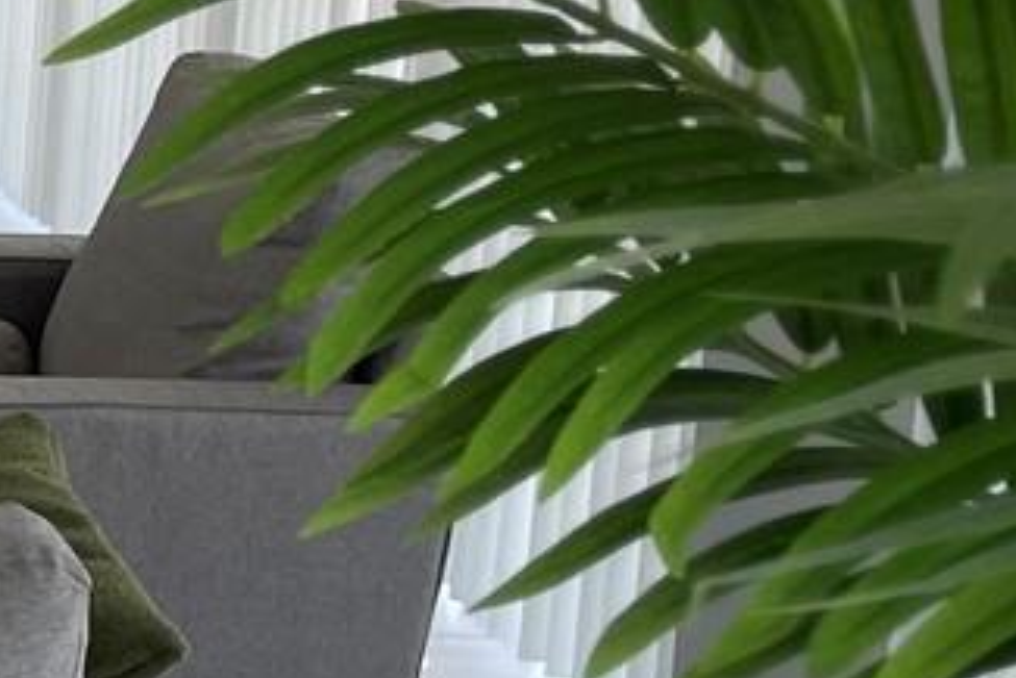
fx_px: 3755
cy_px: 172
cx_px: -1229
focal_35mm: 133
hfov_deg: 12.8
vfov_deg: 10.3
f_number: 1.6
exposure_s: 1/120
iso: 50
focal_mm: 4.2
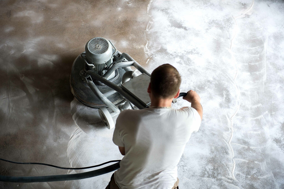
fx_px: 552
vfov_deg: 19.5
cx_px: 142
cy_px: 94
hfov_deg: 28.8
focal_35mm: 70
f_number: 2.8
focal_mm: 70
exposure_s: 1/125
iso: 320
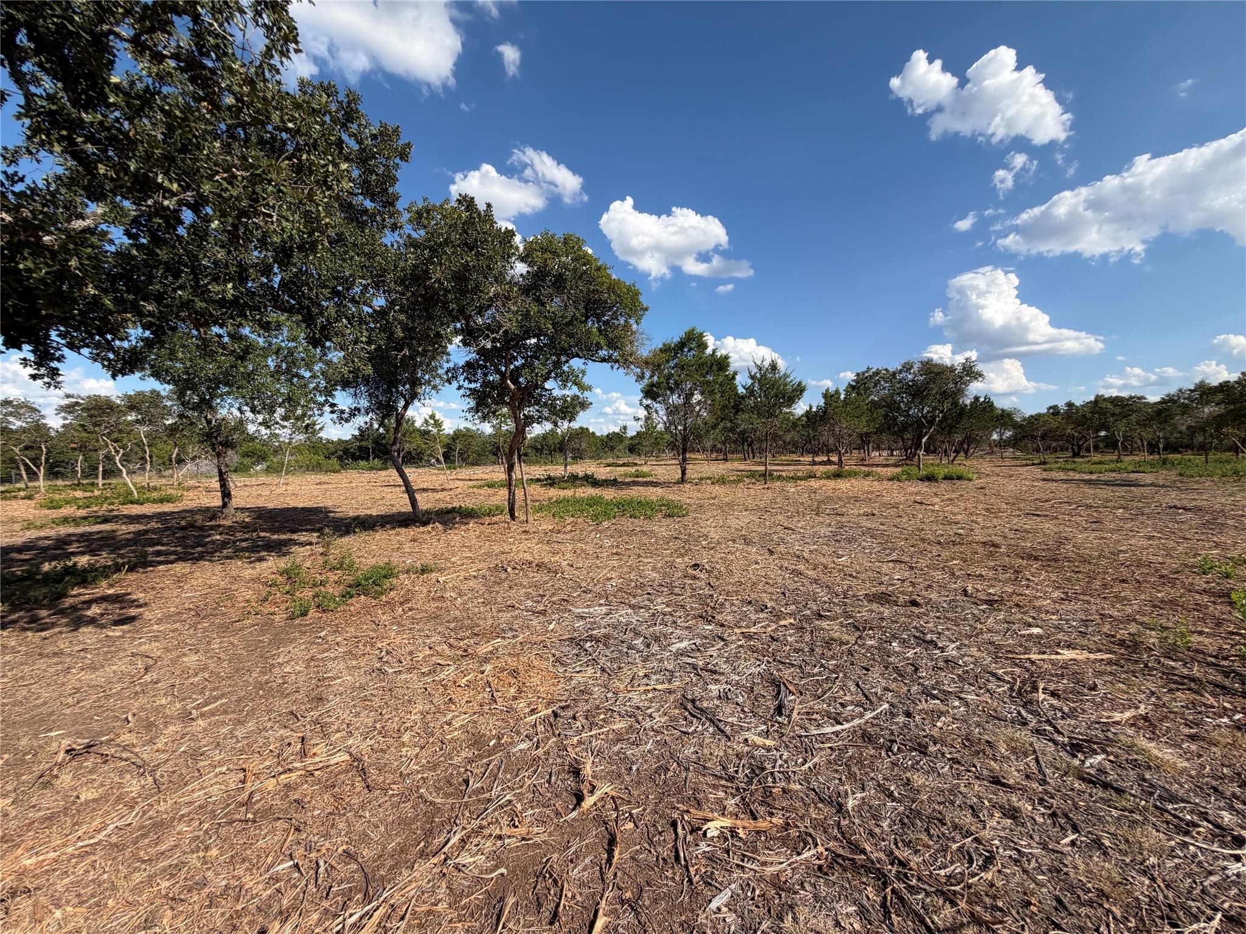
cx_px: 623
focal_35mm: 14
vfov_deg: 85.7
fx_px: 504
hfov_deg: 102.1
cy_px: 467
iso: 25
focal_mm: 2.22
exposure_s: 1/914
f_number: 2.2
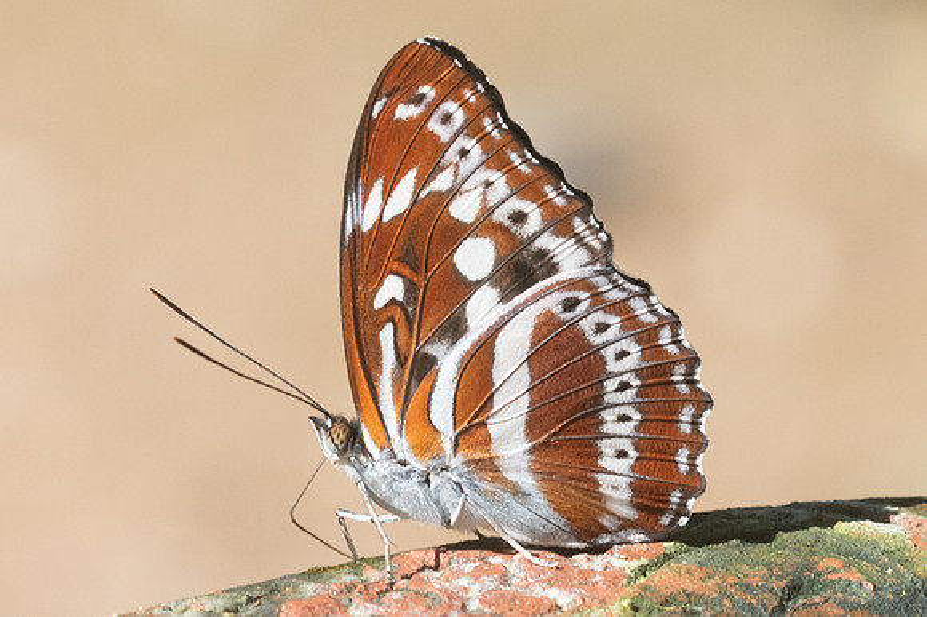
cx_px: 512
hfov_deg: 4.3
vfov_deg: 2.9
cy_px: 330
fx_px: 12351
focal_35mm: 480
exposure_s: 1/800
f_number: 10
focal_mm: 150
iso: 640
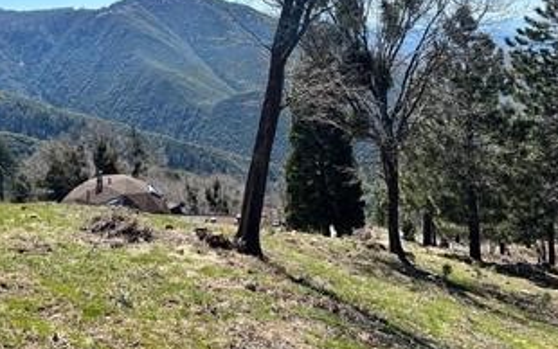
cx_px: 214
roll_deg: +4.6
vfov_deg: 31.7
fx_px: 609
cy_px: 105
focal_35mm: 40
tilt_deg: -4.4
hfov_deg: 48.9
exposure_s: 1/4444
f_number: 1.5
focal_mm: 5.7
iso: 50
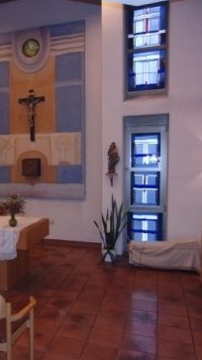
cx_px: 4
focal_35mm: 36
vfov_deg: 55.3
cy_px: 184
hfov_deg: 30.7
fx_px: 343
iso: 400
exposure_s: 1/40
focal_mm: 4.3
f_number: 3.2
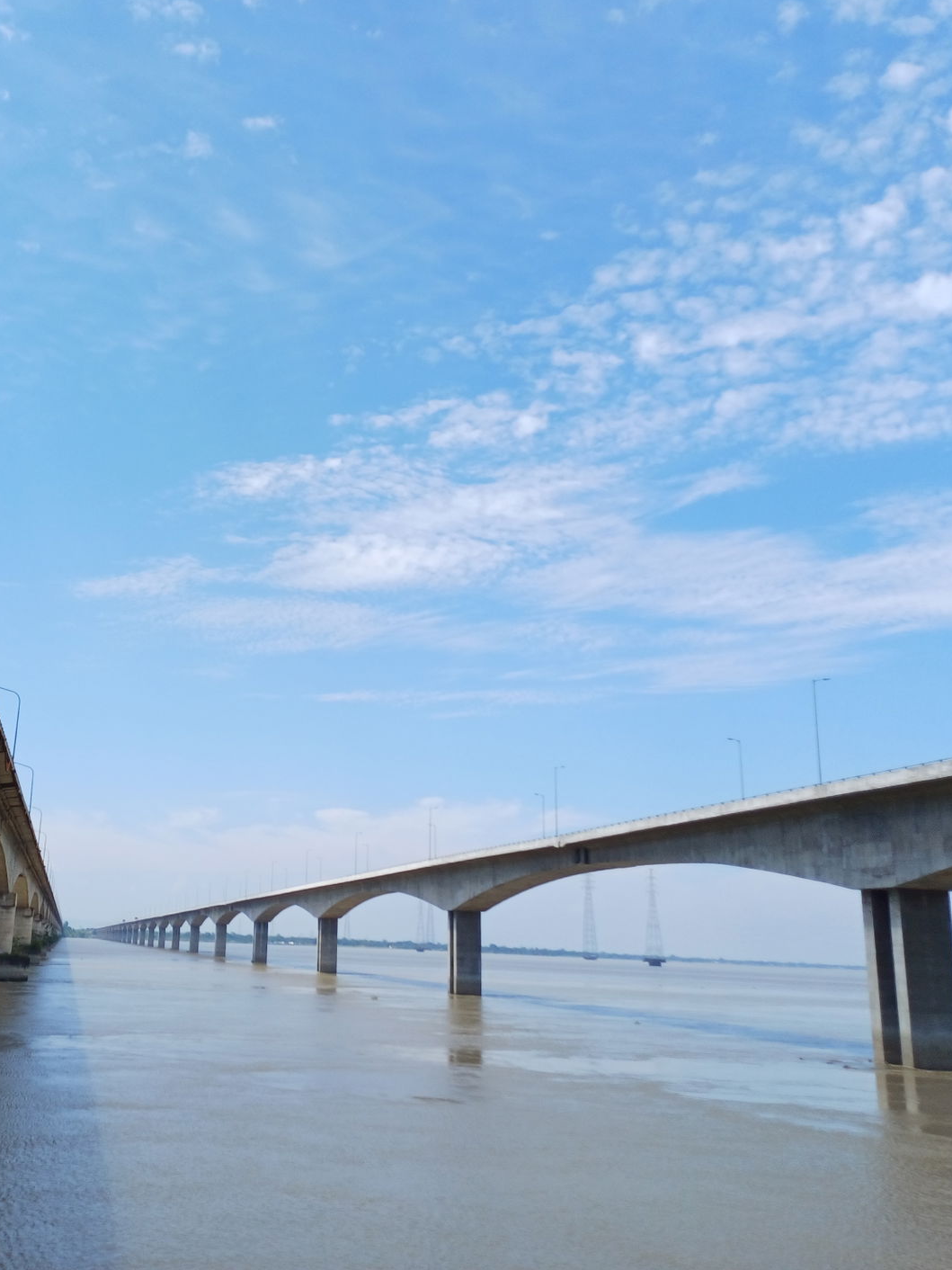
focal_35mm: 34
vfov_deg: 54.0
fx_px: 1247
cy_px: 623
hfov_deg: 41.1
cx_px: 294
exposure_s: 1/1353
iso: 50
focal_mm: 4.65
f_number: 1.8
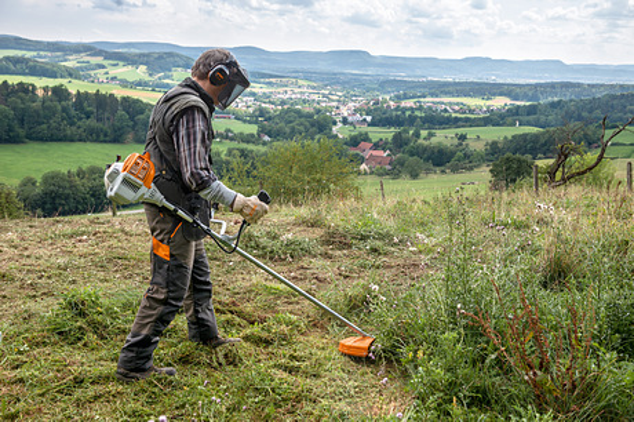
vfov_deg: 31.8
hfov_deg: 46.4
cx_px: 317
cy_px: 211
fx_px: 739
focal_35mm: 42
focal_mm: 42
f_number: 5.6
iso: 200
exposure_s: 1/400
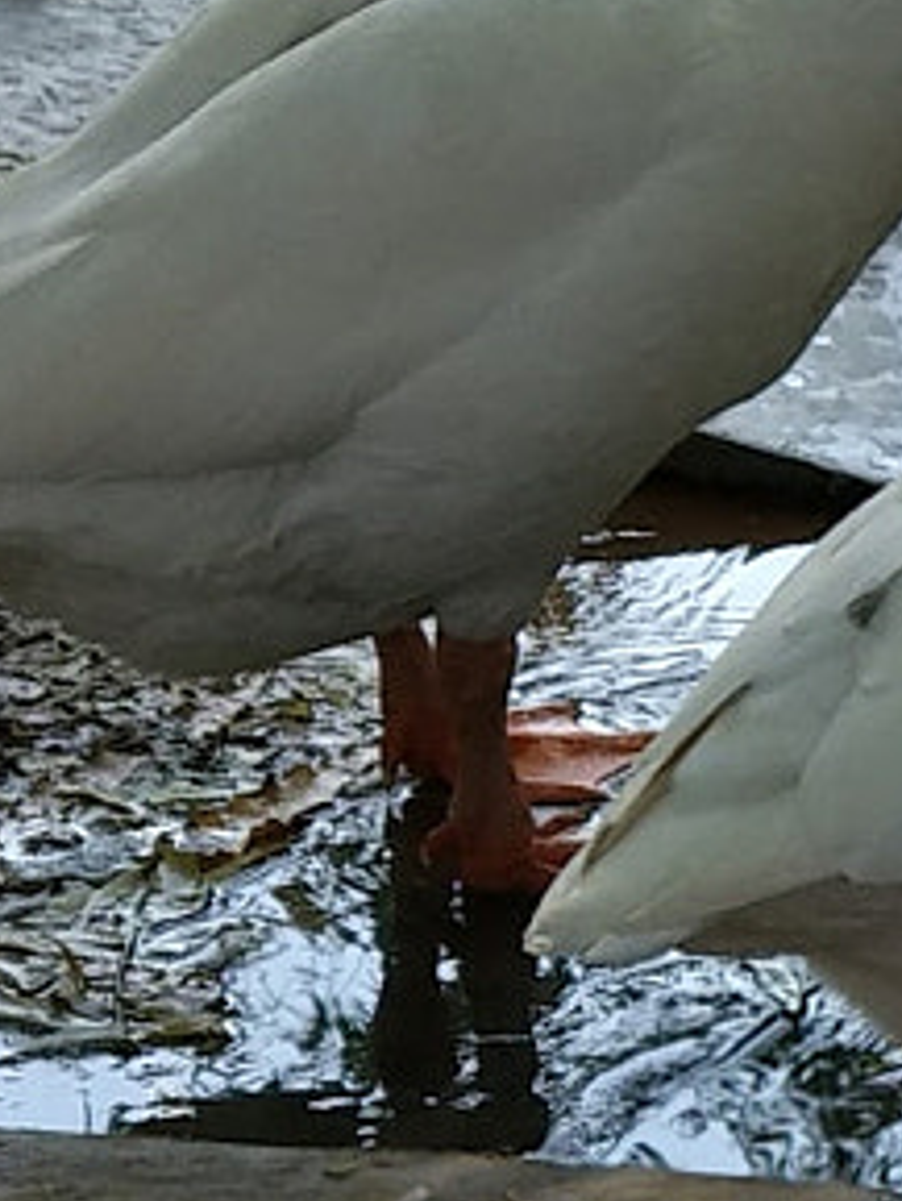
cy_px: 902
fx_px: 9999
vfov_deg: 6.9
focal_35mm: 288
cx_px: 1937
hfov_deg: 5.1
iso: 100
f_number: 2.6
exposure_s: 1/123
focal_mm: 5.99
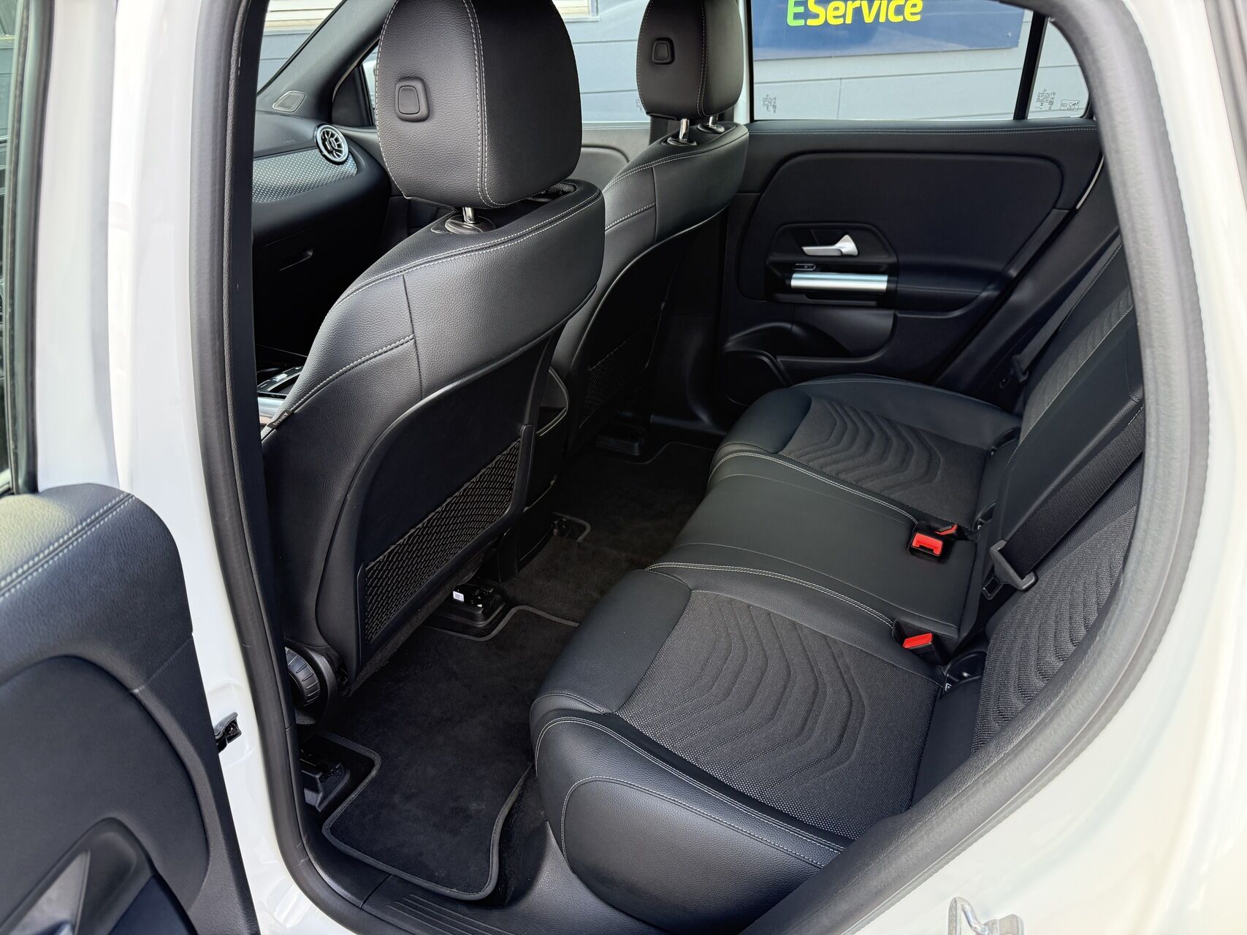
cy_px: 468
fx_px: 865
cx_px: 624
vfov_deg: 56.8
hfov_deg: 71.6
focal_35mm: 24
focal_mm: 6.76
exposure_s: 1/191
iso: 200
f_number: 1.78
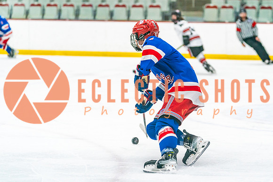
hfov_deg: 16.1
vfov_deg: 10.8
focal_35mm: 127
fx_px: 965
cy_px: 68
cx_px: 171
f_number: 2.8
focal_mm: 100
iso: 3200
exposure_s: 1/1000
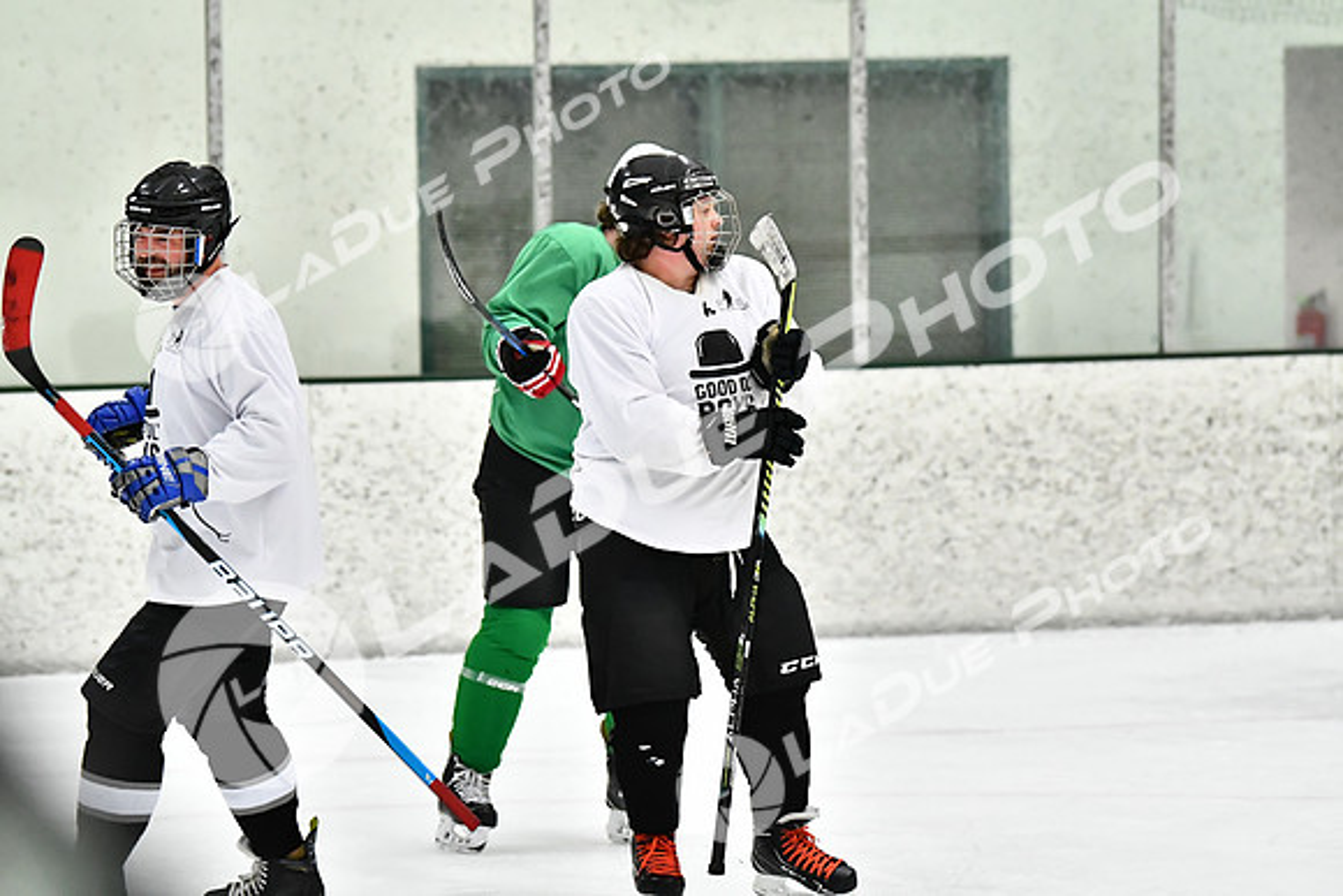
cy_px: 448
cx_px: 672
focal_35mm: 202
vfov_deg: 6.8
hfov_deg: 10.2
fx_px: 7556
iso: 5000
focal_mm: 135
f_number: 2.8
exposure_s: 1/1250
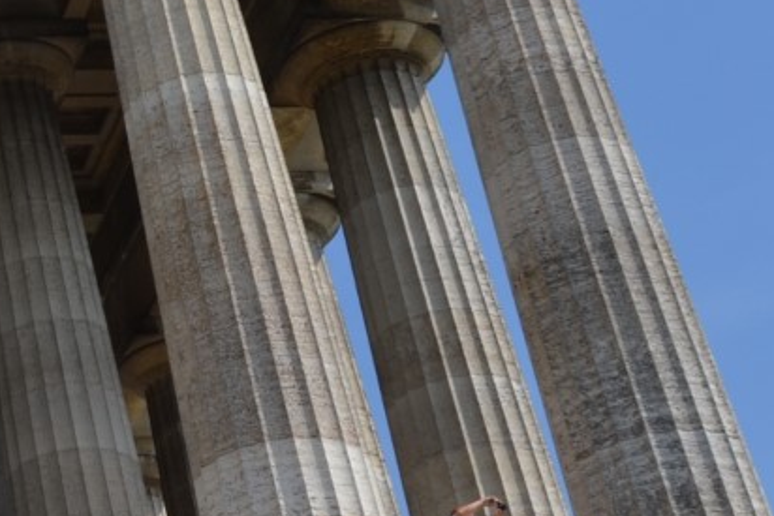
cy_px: -8
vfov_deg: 11.5
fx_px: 2538
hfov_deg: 14.7
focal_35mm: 118
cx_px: -701
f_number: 9
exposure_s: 1/320
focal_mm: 20
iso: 100
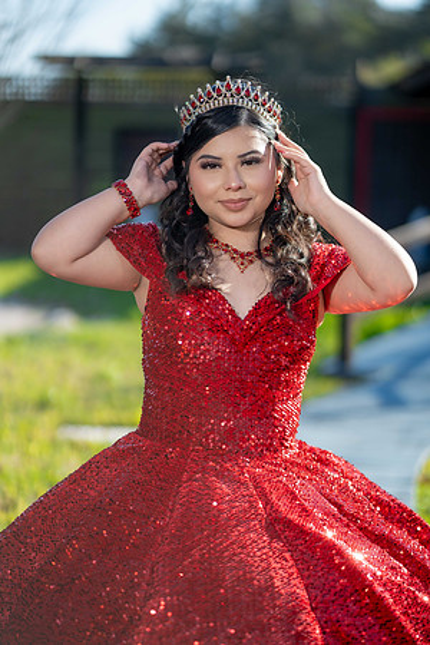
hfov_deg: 16.1
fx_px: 1523
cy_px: 322
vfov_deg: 23.9
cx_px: 215
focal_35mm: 85
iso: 250
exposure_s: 1/3200
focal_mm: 85
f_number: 1.8
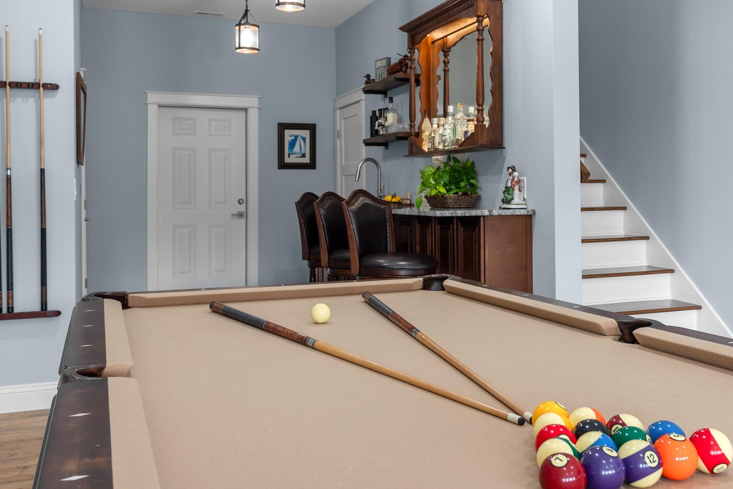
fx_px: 754
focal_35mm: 37
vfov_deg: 35.8
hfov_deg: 51.7
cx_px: 416
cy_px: 190
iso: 200
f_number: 8
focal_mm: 26
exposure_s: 1/2
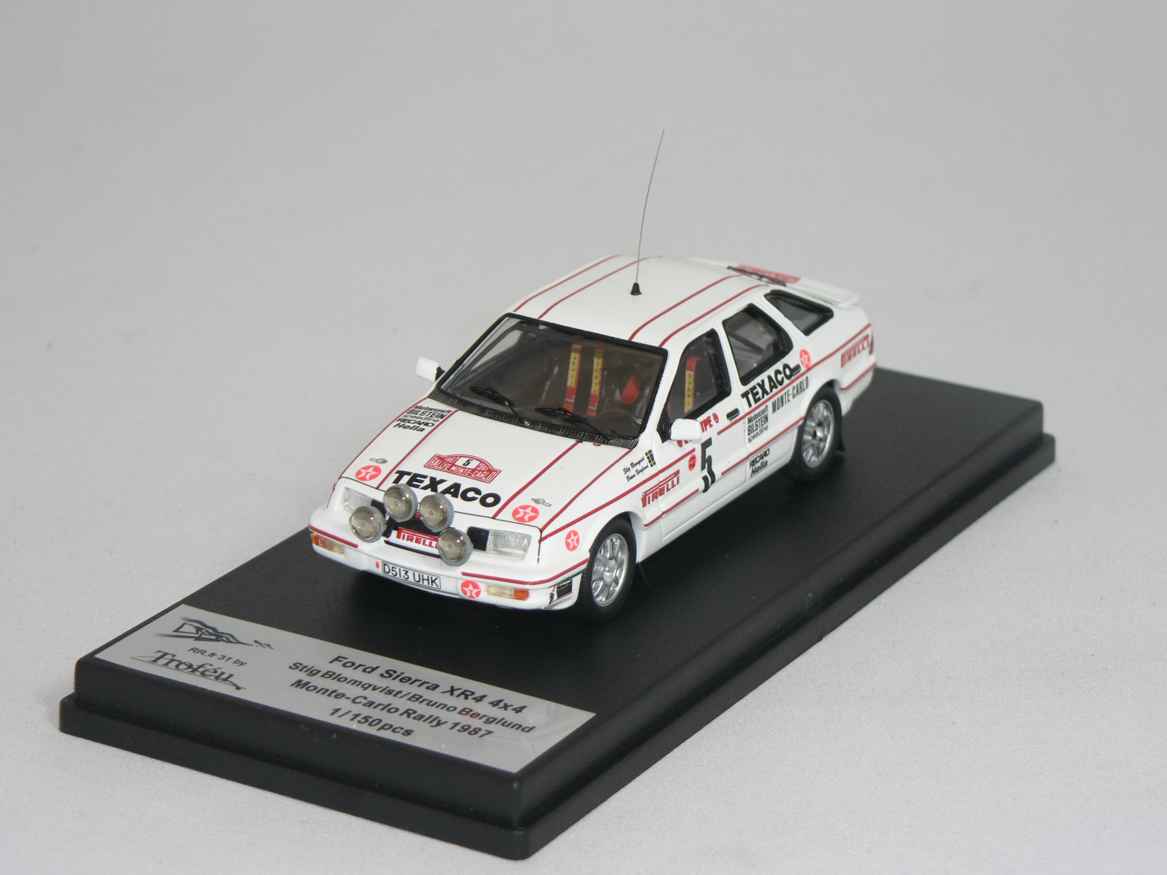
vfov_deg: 11.4
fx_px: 4383
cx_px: 584
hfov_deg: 15.2
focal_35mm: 130
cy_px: 438
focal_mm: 21.6
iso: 80
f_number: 3.2
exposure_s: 1/60
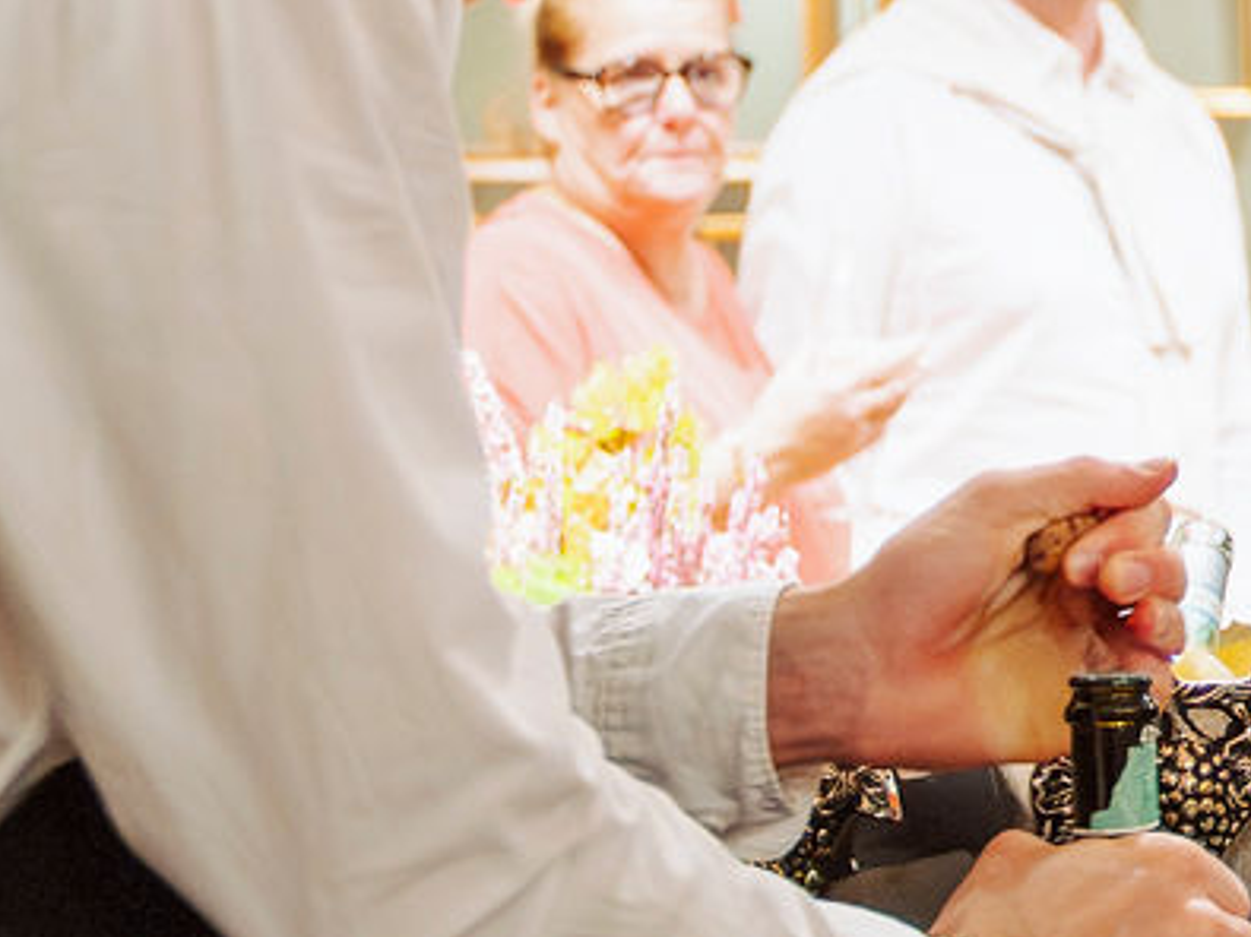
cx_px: 2285
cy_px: 473
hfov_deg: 12.1
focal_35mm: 149
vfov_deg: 10.0
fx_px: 5383
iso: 5000
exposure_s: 1/160
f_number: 2.8
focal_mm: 28
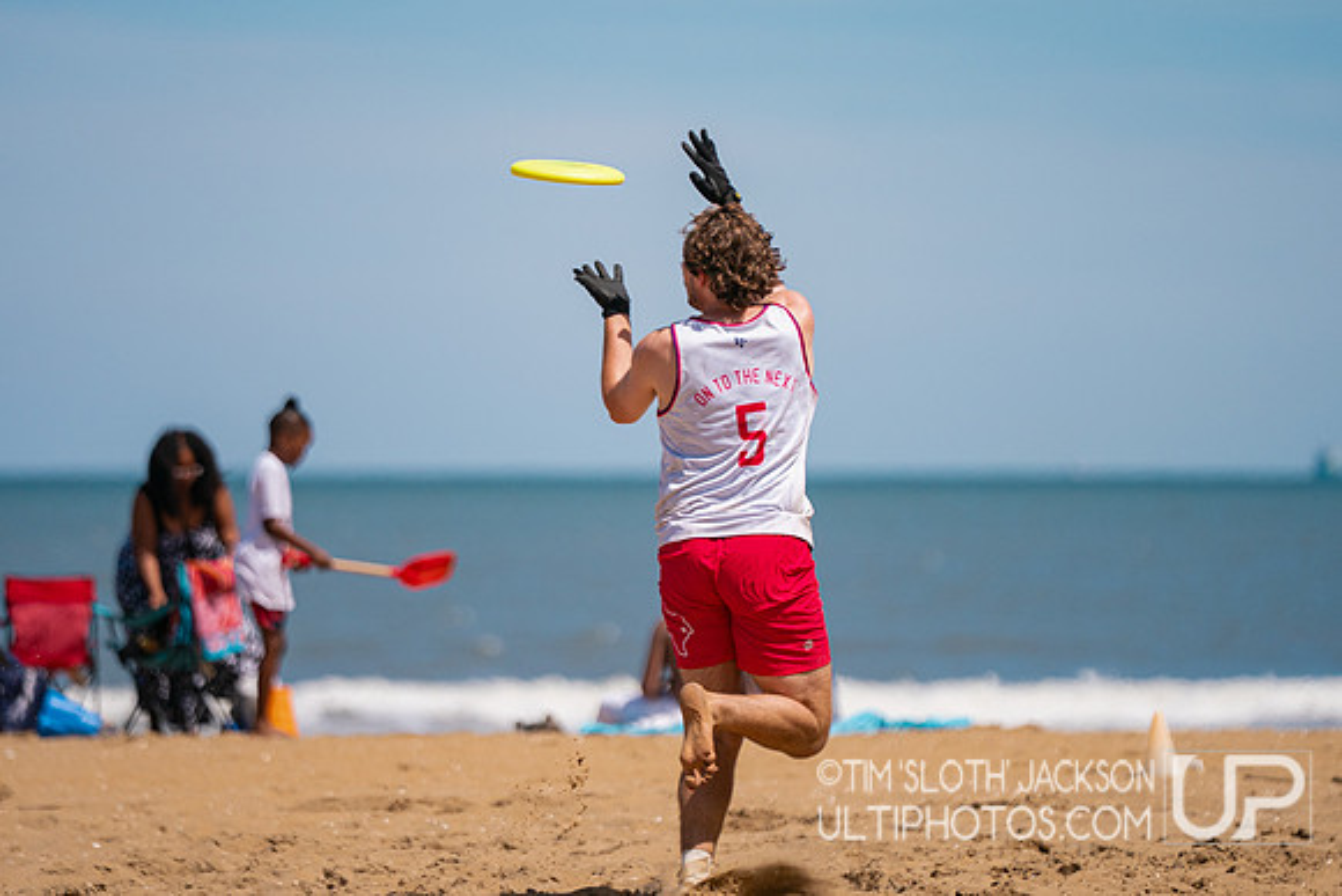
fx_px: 9767
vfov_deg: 5.2
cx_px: 667
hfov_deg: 7.9
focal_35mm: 262
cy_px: 331
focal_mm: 200
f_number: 2.8
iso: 400
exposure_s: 1/10000
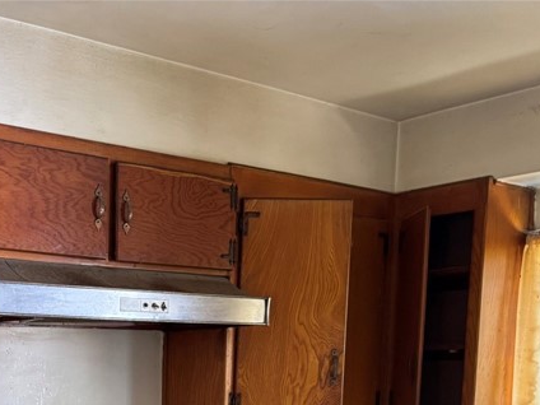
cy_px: 488
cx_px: 45
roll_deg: -0.8
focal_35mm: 58
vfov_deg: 23.1
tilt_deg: -7.4
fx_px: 905
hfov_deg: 31.5
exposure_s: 1/60
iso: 500
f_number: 1.78
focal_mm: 6.76
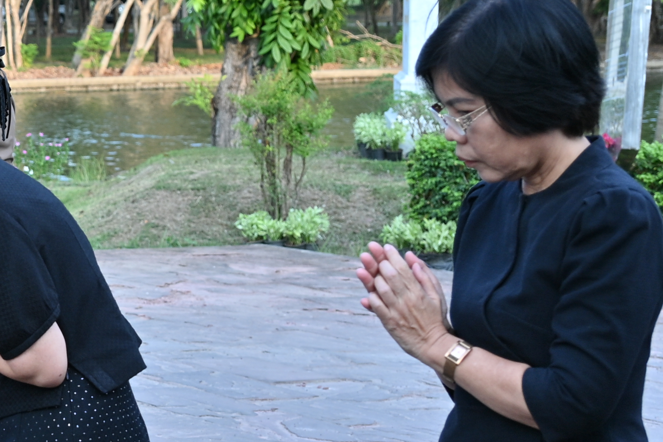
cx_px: -436
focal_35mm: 135
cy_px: 303
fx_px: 2486
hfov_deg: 13.9
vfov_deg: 10.1
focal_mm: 37
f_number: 4
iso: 125
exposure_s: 1/250
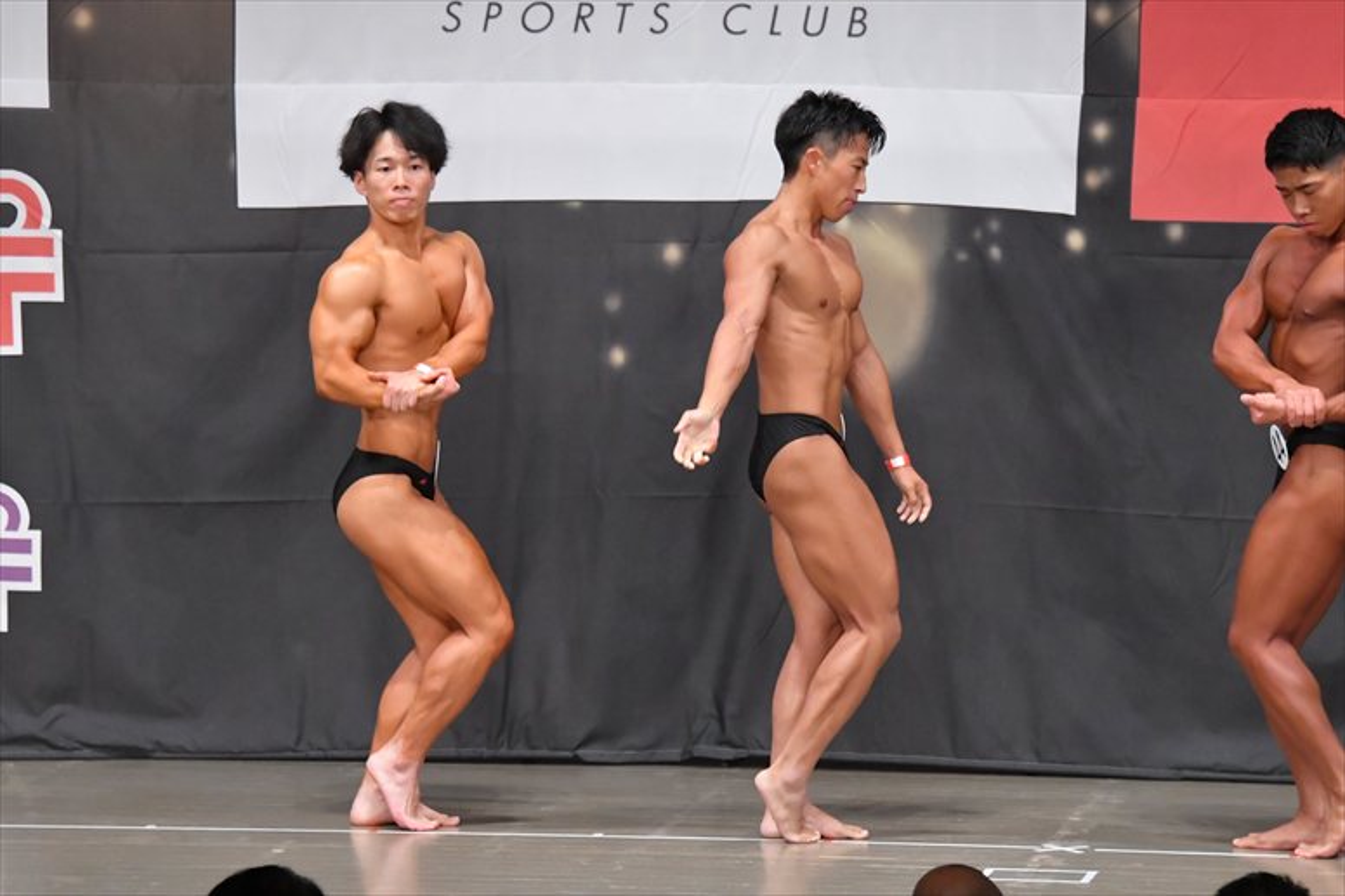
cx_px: 672
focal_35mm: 225
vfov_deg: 6.1
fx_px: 8402
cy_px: 448
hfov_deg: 9.2
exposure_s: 1/400
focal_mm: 150
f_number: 5.6
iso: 6400
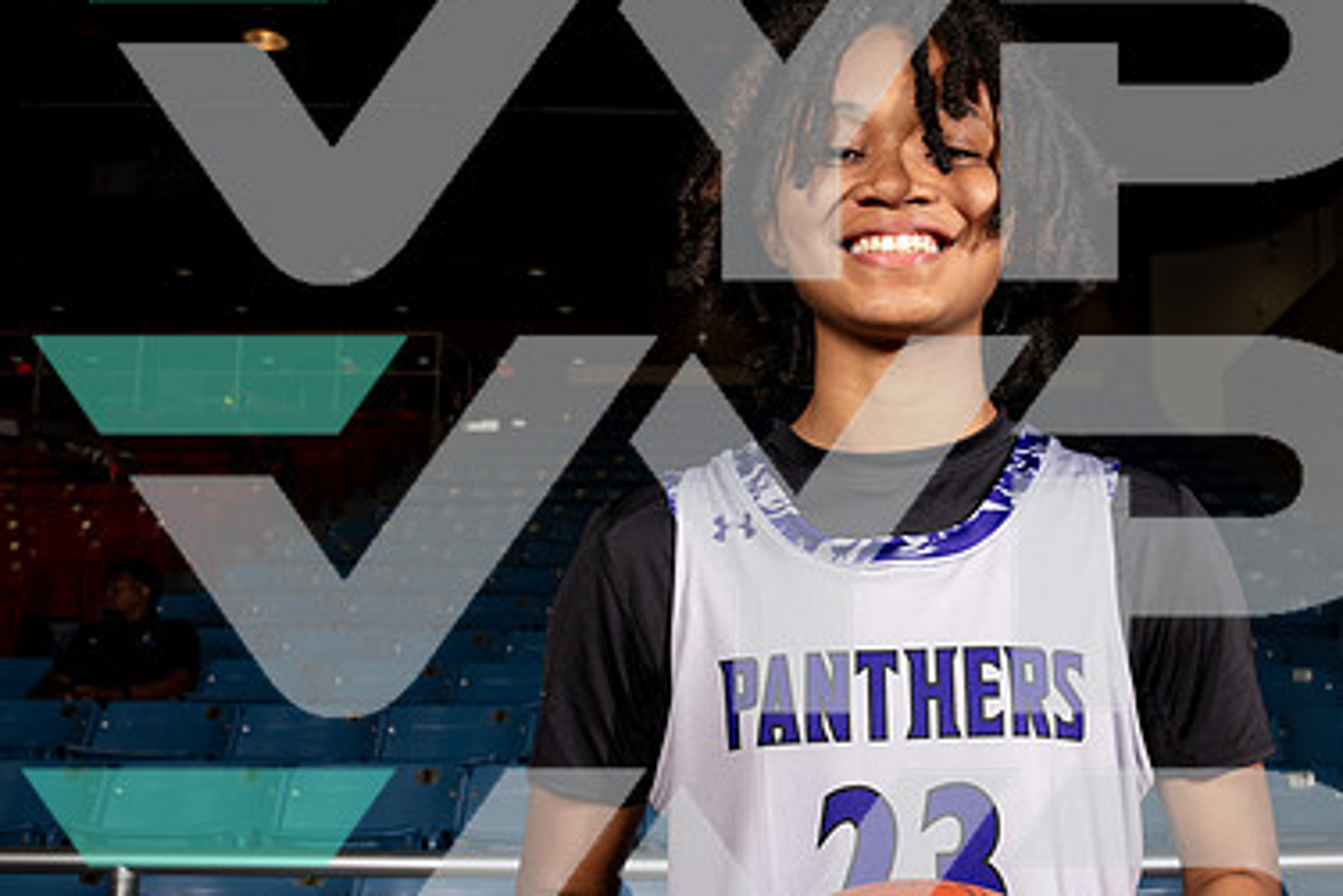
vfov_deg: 35.9
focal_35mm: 37
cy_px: 527
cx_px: 943
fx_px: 1381
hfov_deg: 50.5
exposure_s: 1/125
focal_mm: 24
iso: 250
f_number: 7.1
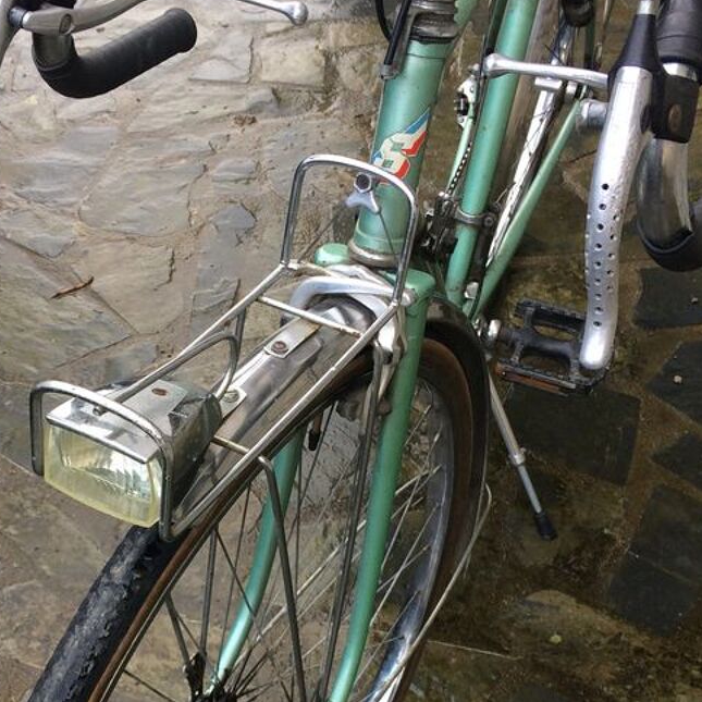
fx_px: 1216
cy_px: 457
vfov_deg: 32.0
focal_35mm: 53
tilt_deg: -45.0
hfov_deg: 31.9
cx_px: 232
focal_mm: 4.15
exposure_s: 1/100
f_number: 2.2
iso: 50
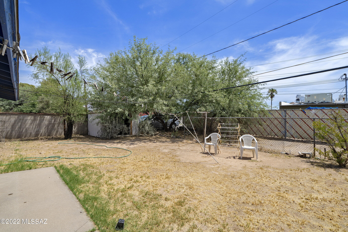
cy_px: 116
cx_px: 174
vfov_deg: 73.7
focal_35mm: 16
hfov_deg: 96.7
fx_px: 155
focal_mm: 16
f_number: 9
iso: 100
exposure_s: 1/160
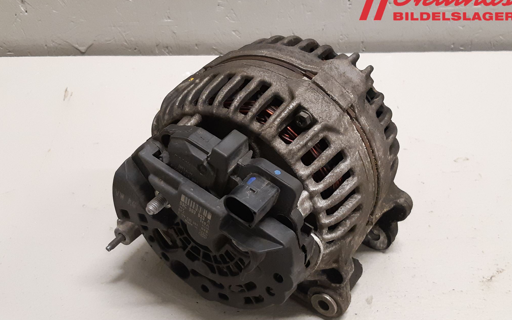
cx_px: 255
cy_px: 172
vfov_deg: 44.5
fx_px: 391
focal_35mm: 28
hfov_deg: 66.5
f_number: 1.7
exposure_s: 1/50
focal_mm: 3.93
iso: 250
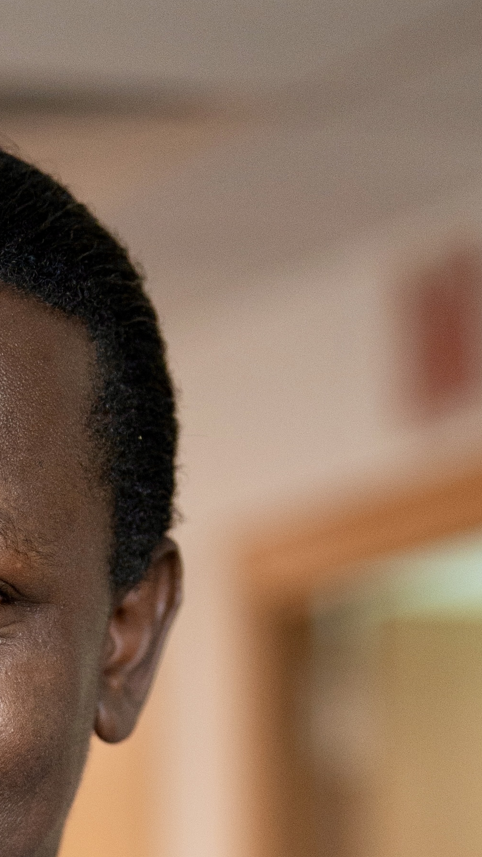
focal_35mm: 205
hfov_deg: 5.9
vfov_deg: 10.0
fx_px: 4657
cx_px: -119
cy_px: 1537
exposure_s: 1/320
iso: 800
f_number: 1.4
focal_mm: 50
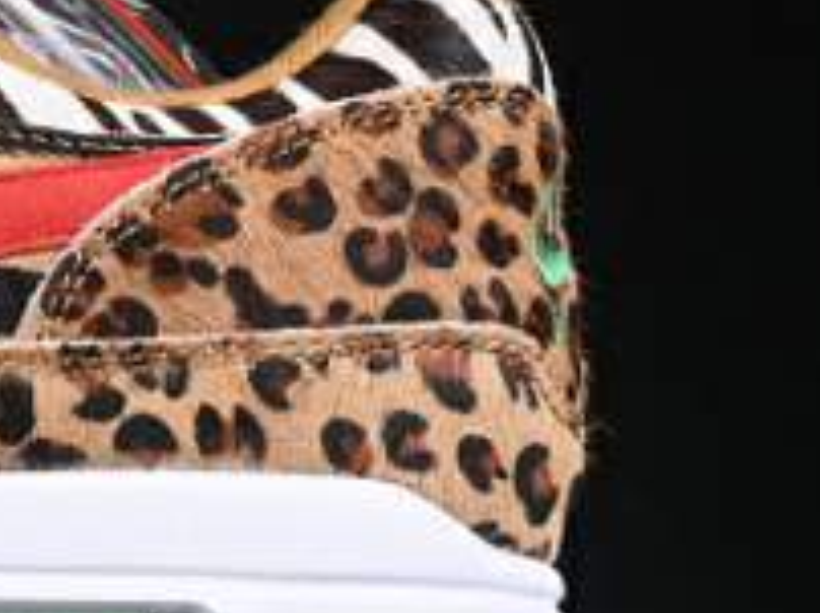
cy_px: 166
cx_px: -430
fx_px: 6175
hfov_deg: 7.5
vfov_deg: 5.7
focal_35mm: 261
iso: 160
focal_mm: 50
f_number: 6.3
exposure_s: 1/60
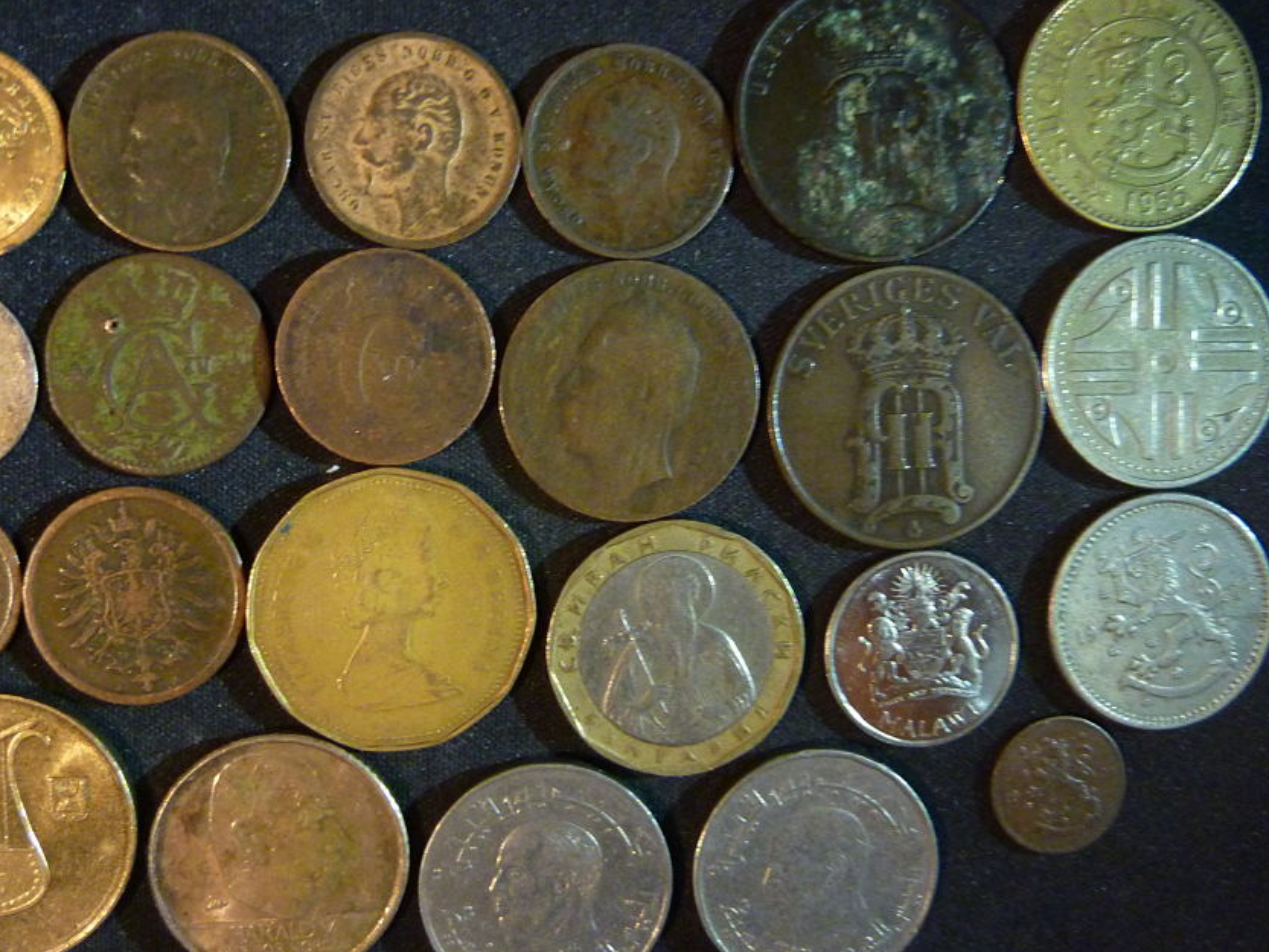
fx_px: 1100
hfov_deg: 59.6
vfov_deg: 46.8
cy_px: 443
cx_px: 527
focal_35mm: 30
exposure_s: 1/8
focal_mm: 4.1
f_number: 3.3
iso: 400
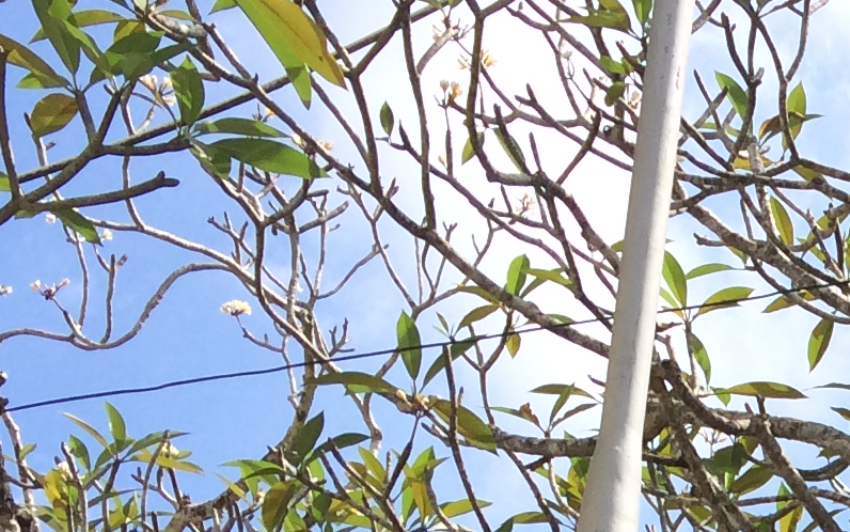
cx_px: 1463
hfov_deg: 14.8
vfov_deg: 9.5
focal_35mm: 126
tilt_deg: +16.9
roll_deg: -2.7
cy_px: 1176
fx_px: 2920
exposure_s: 1/1520
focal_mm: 4.15
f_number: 2.2
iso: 32
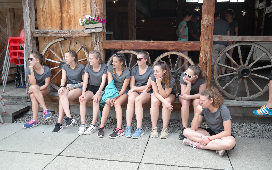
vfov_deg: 37.3
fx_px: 252
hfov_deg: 56.7
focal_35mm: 34
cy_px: 82
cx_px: 137
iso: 100
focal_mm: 22
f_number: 4
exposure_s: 1/100
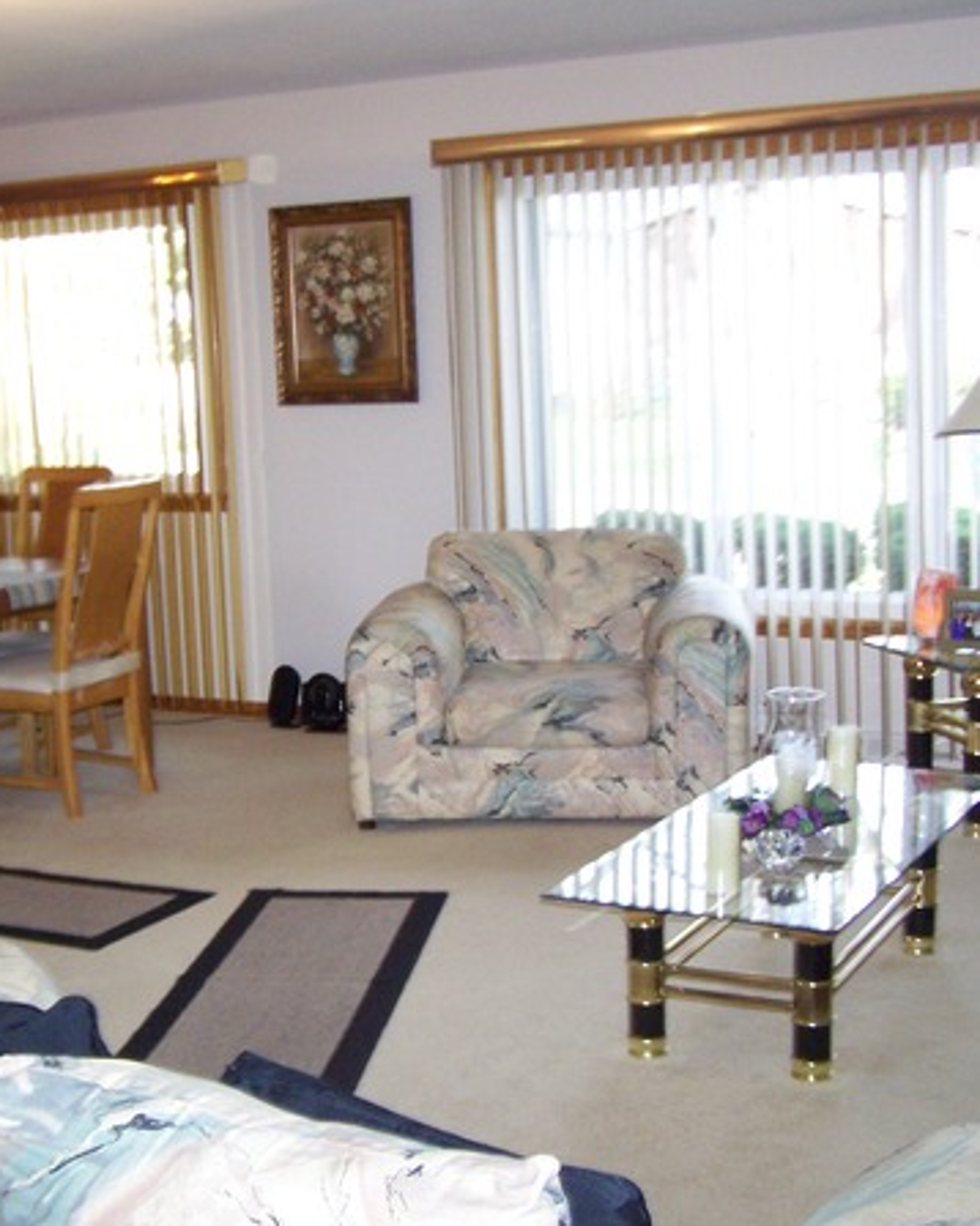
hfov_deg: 28.6
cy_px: 618
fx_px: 1923
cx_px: 422
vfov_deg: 35.4
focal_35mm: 53
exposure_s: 1/60
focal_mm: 6.3
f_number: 2.8
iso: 160
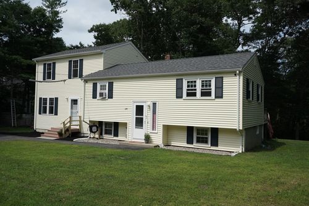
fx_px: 249
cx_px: 154
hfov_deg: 63.7
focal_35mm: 29
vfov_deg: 44.9
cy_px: 103
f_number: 11
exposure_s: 1/800
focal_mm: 29
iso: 500
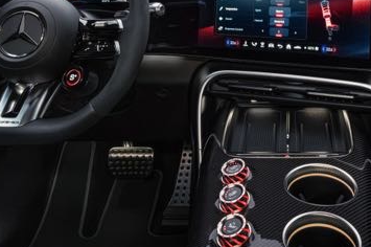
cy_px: -35
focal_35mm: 49
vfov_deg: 25.2
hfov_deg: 39.1
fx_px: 504
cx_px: 288
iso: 4000
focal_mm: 17
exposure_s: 1/15
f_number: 10
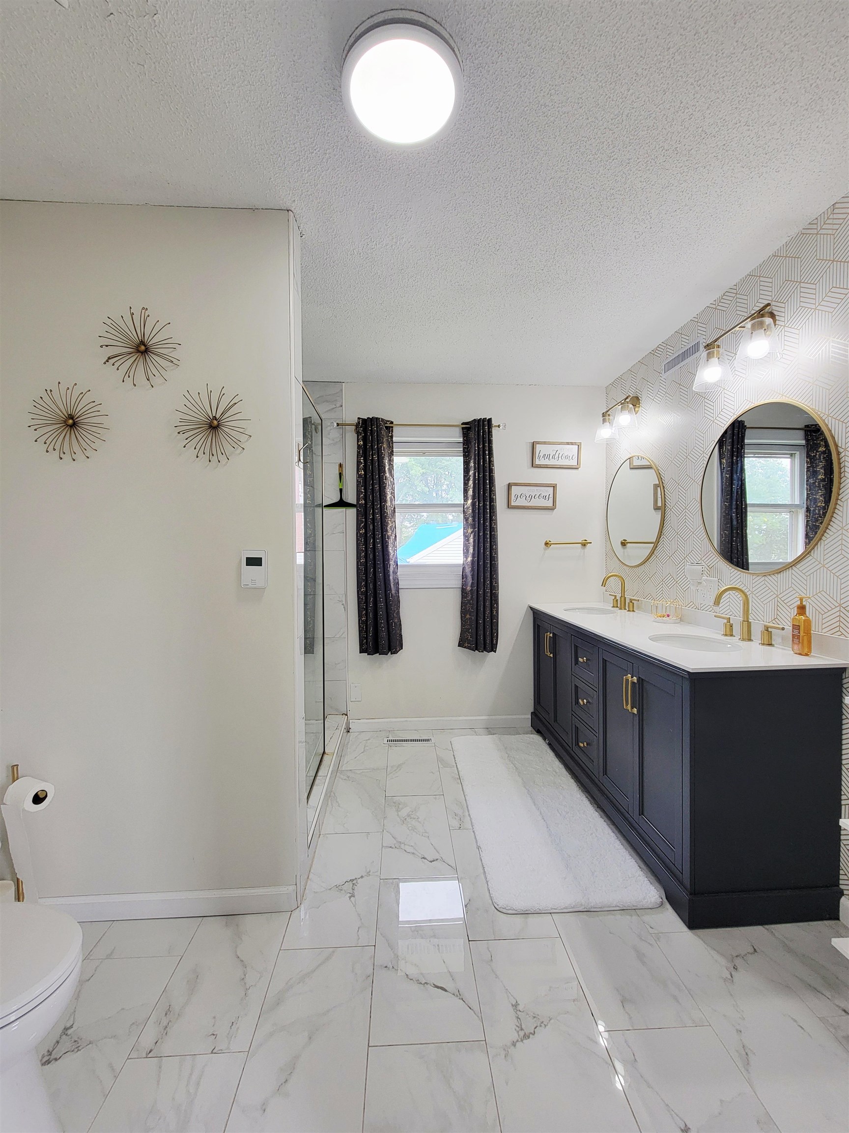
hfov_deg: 89.9
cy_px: 566
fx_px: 425
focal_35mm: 13
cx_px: 424
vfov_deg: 106.2
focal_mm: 2.2
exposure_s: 1/120
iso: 100
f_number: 2.2
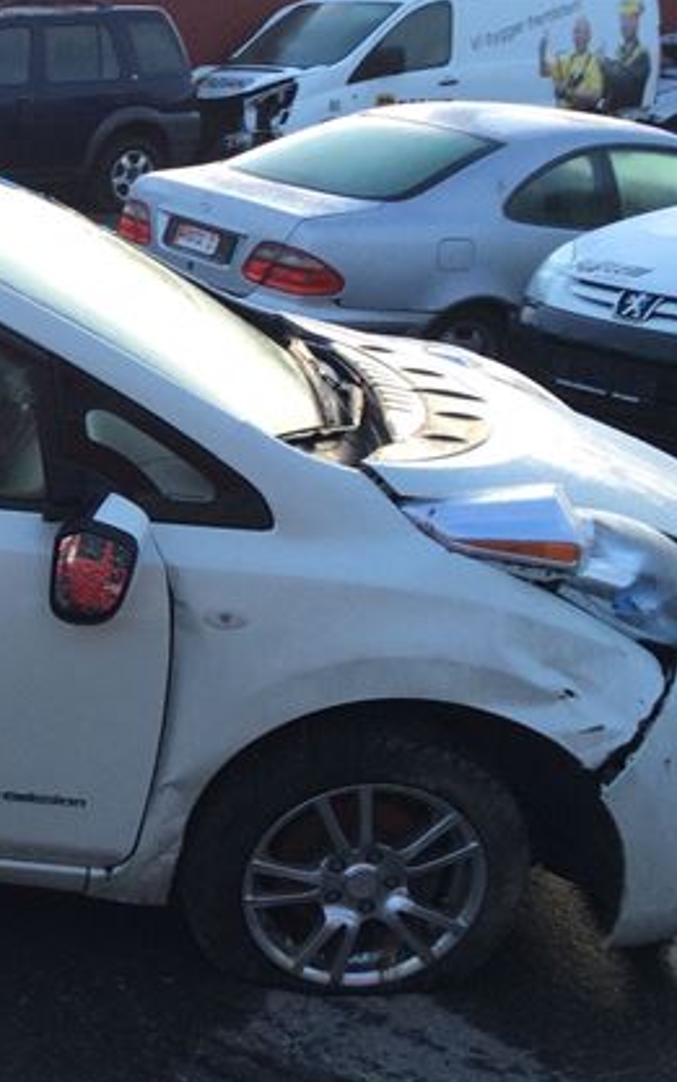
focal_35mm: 59
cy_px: 607
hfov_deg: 20.0
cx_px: -236
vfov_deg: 34.5
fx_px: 1740
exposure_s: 1/120
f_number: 2.2
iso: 64
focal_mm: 4.15
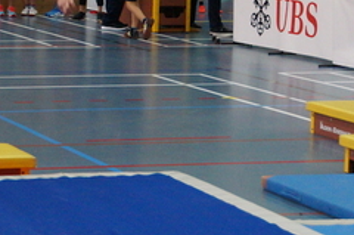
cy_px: 57
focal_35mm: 169
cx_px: -7
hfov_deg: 12.0
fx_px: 1659
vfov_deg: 8.1
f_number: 5
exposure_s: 1/400
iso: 3200
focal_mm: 50
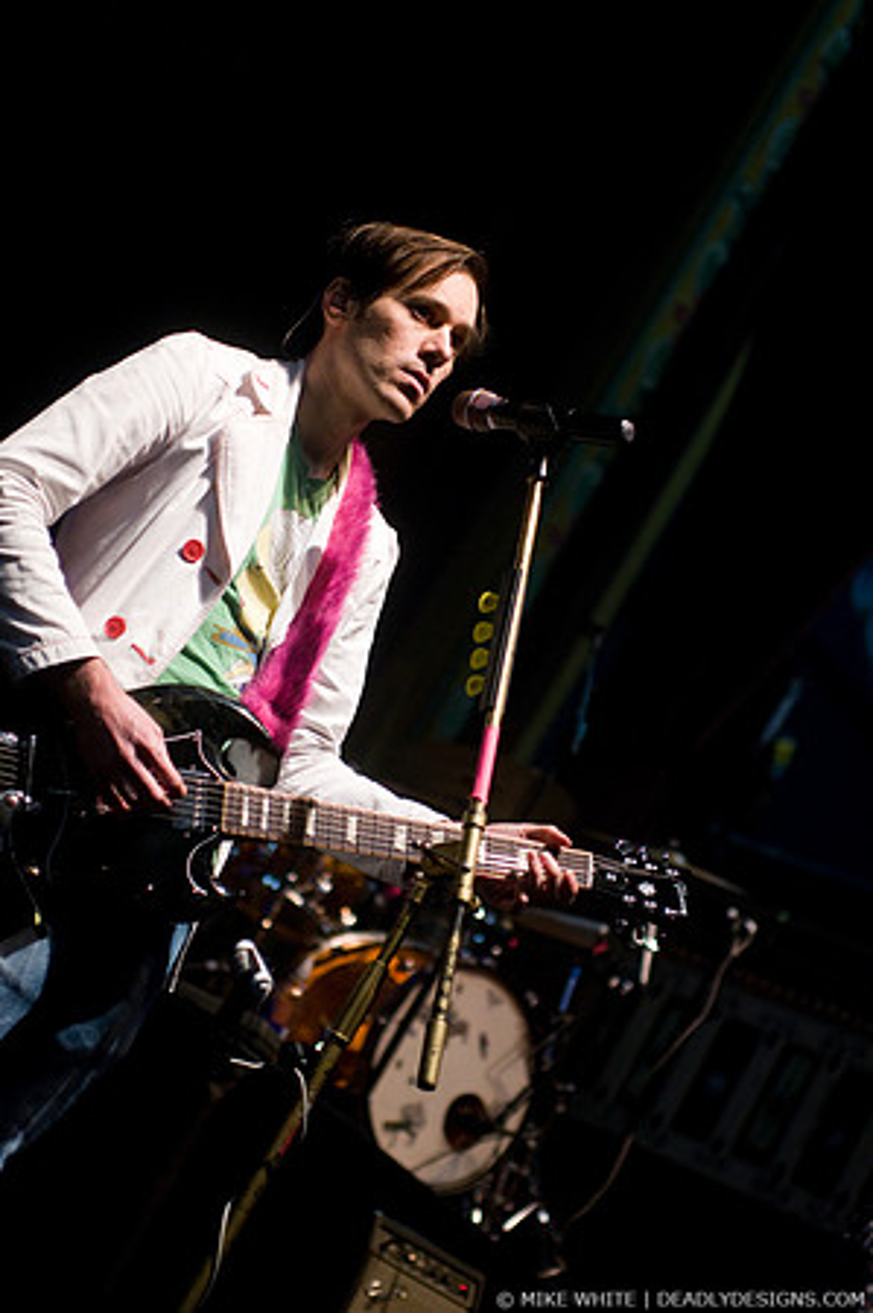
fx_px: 3828
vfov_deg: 19.5
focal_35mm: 105
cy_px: 656
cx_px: 436
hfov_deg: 13.0
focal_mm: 70
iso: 800
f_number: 2.8
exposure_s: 1/200
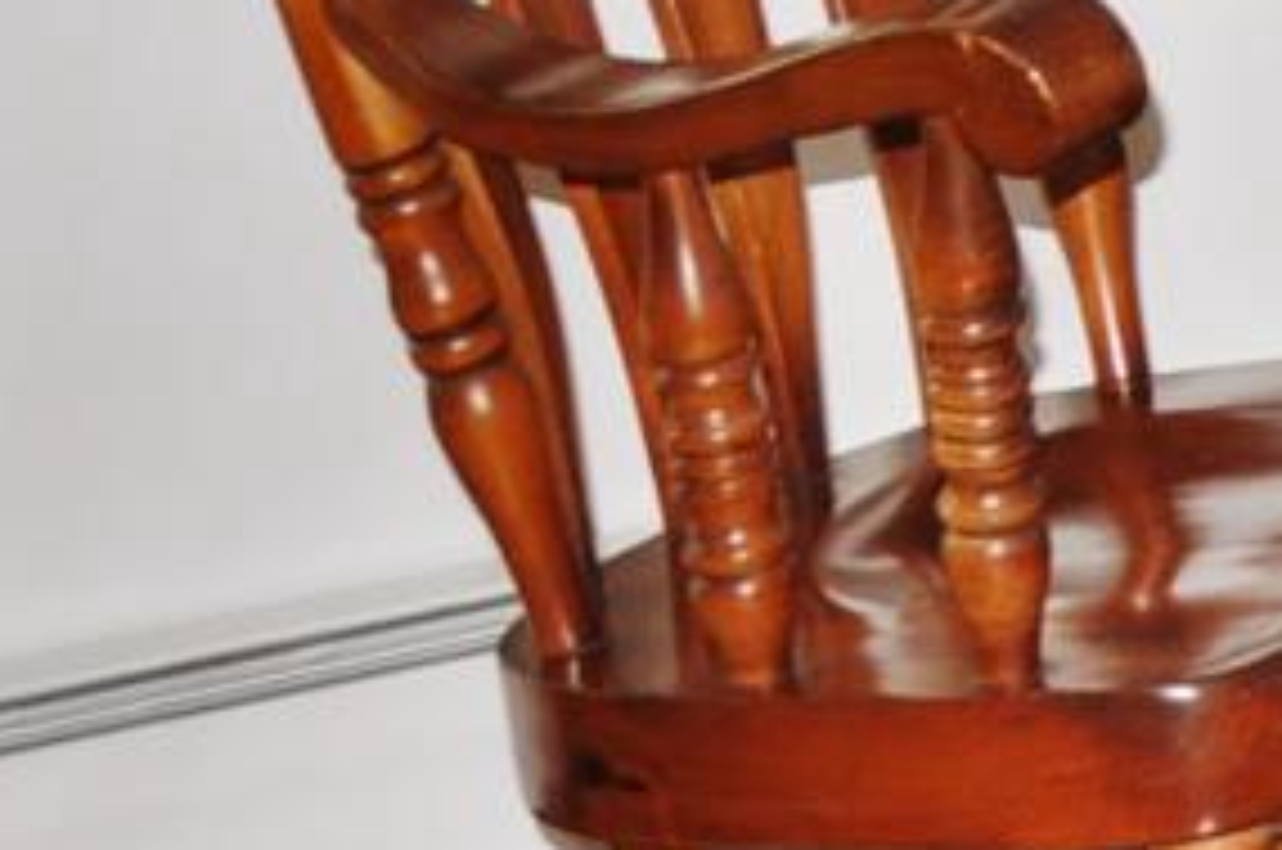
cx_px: 4129
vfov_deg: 6.8
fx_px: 6897
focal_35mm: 194
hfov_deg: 8.5
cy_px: -1007
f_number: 5.6
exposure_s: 1/60
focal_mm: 18
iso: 200
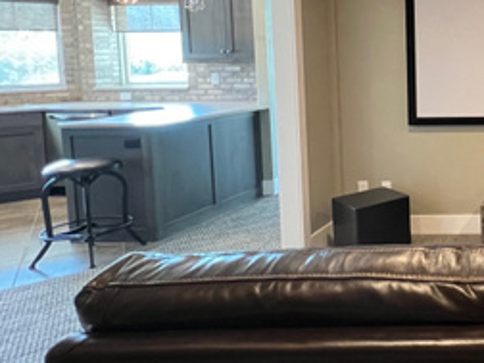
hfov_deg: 38.9
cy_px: 90
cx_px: 592
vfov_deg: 41.7
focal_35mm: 33
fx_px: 461
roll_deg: -0.3
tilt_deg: -4.8
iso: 800
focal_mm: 1.57
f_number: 1.8
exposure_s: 1/60
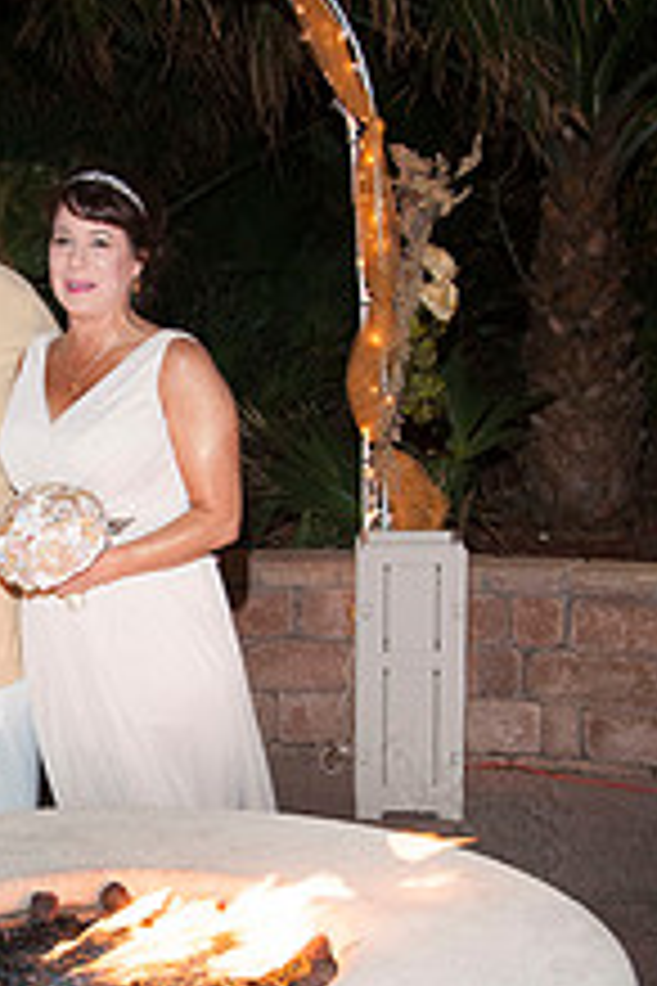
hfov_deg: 17.5
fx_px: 2108
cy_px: 675
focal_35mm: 77
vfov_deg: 26.1
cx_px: 74
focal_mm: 25
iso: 400
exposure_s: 1/30
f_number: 5.6
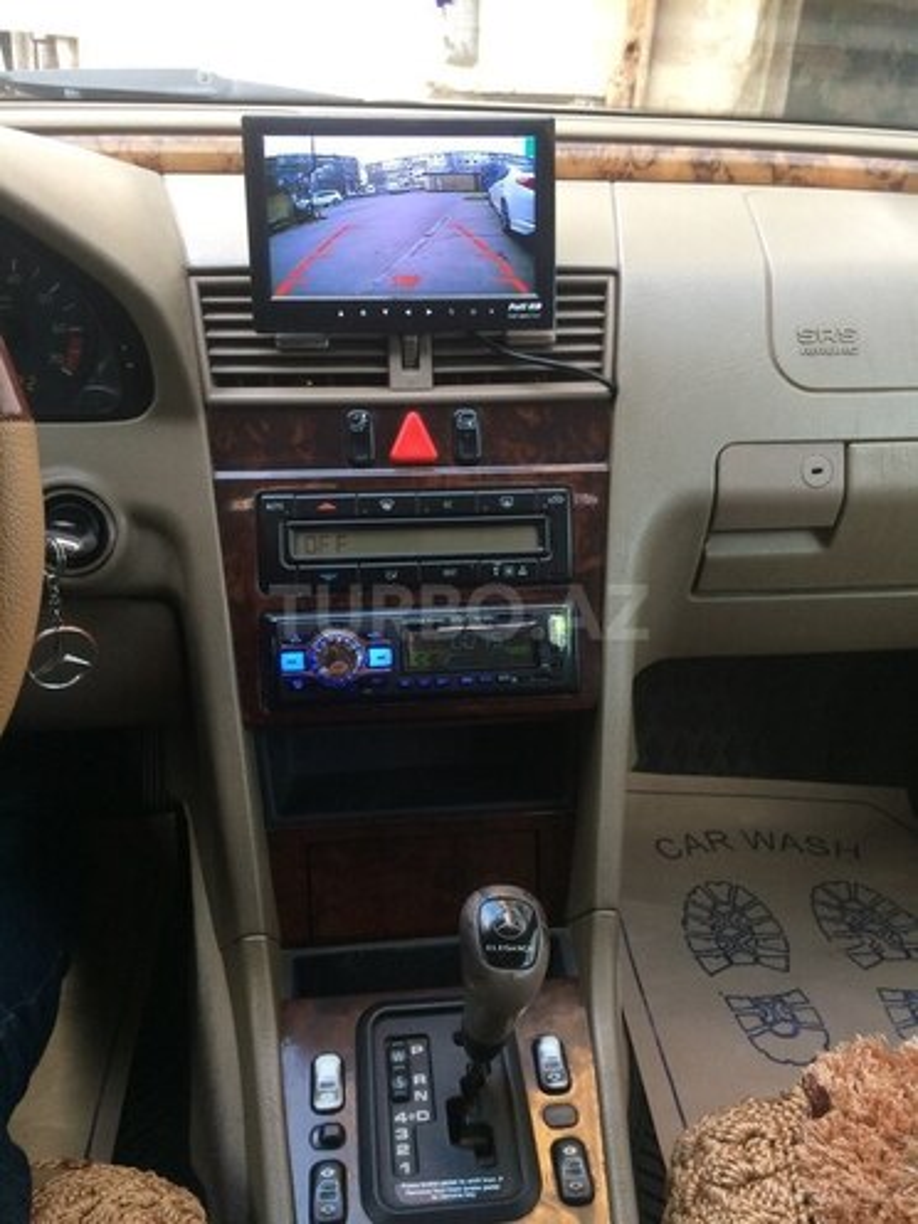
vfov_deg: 61.7
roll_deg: -4.0
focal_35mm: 29
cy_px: 612
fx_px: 1025
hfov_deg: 48.2
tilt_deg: -31.4
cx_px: 459
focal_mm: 4.15
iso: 100
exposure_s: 1/33
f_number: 2.2
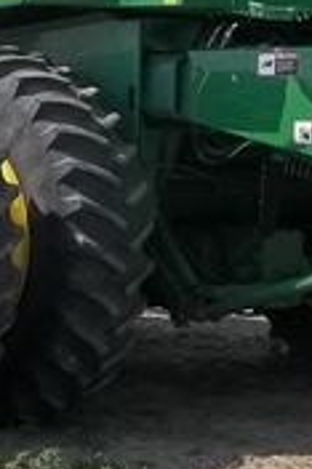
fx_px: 1928
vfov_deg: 13.7
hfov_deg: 9.2
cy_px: 19
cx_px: 40
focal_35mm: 148
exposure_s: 1/125
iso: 64
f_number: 8.8
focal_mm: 8.3
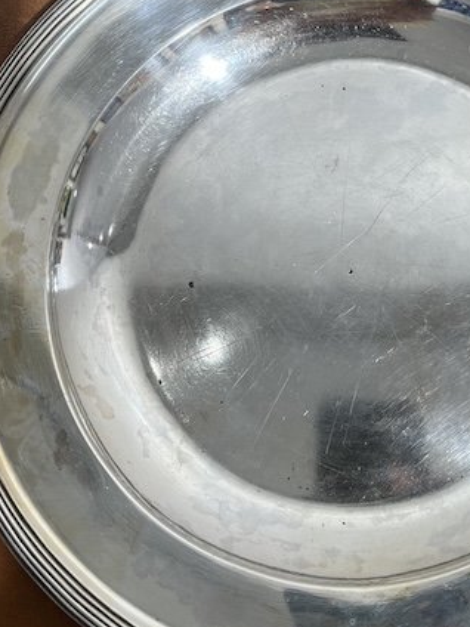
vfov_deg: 38.7
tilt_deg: -76.7
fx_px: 887
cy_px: 247
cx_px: 343
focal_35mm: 49
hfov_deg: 29.3
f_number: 1.6
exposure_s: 1/97
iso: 32
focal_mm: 5.1
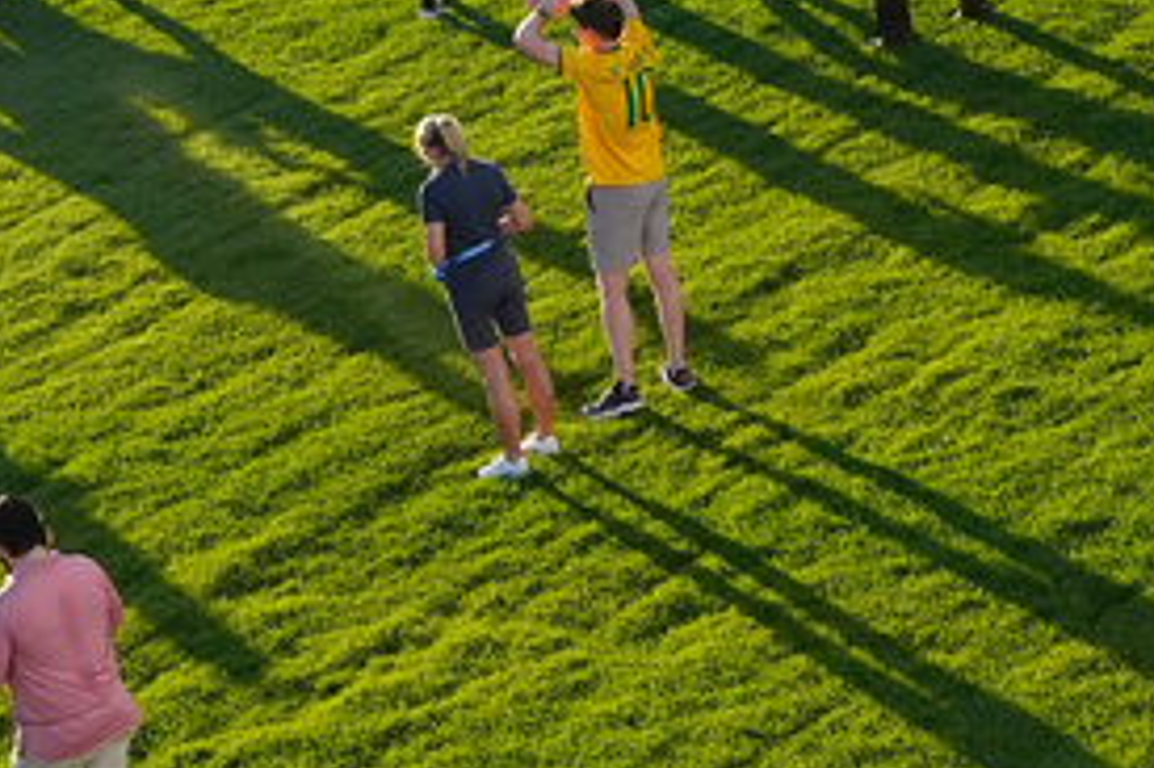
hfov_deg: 9.6
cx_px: -8
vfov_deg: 6.5
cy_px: 772
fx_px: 6791
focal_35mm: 212
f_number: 8
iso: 2500
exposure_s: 1/2000
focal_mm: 57
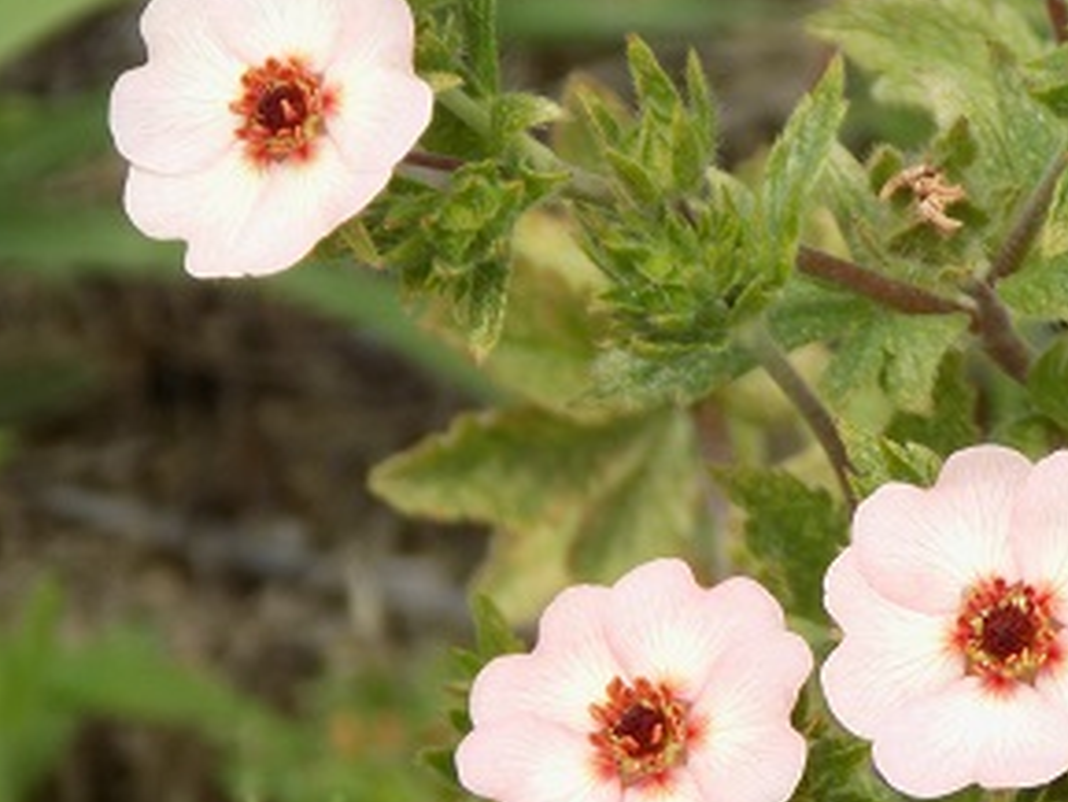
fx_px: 14353
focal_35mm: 465
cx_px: 732
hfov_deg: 4.3
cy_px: 403
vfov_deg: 3.2
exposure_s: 1/250
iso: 80
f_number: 5.8
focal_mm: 49.7
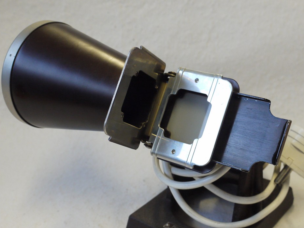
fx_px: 474
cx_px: 170
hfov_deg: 35.5
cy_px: 134
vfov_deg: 27.0
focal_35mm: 54
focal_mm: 21
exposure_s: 1/125
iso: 800
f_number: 5
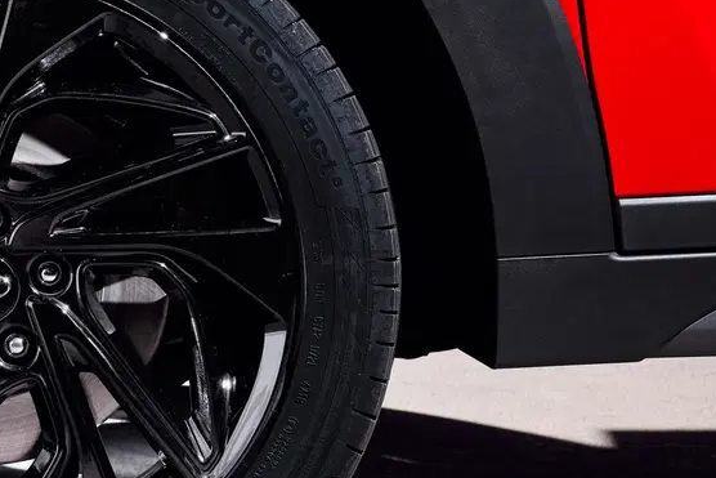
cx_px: 0
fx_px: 3004
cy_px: 222
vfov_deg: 9.1
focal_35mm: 151
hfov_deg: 13.4
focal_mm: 70
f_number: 9
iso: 400
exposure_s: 1/125
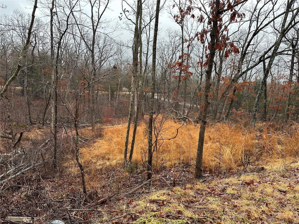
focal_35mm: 24
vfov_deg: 56.8
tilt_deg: -8.1
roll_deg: -2.2
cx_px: 150
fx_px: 207
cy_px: 112
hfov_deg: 71.6
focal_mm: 6.86
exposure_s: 1/146
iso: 80
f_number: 1.78
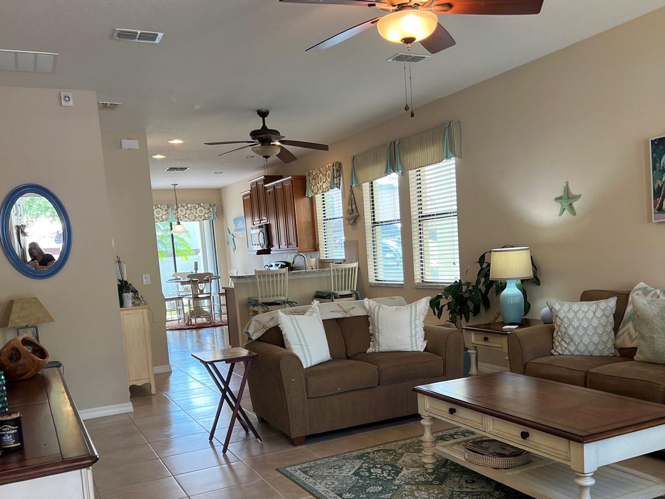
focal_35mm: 34
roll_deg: +4.3
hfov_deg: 53.9
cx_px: 362
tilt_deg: -5.7
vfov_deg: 41.5
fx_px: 653
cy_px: 313
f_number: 1.5
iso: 80
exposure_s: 1/120
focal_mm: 5.7
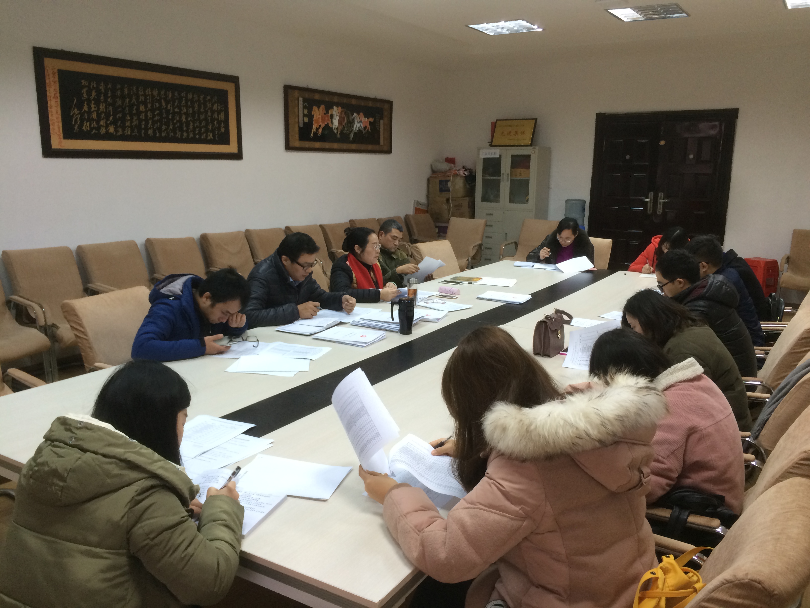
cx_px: 405
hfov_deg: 61.7
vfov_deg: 48.2
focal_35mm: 29
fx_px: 679
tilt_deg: -11.0
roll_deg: -0.2
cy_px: 304
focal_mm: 4.15
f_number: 2.2
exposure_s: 1/33
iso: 125
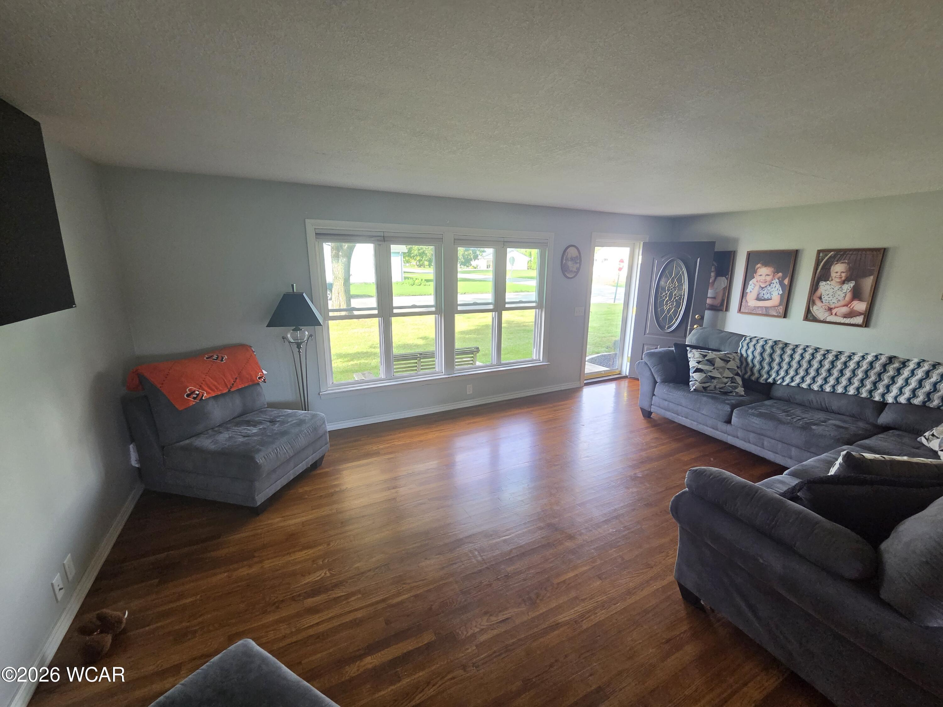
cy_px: 354
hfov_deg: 106.2
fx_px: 354
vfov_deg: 89.9
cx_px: 472
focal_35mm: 13
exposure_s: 1/120
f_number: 2.2
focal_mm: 2.2
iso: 250
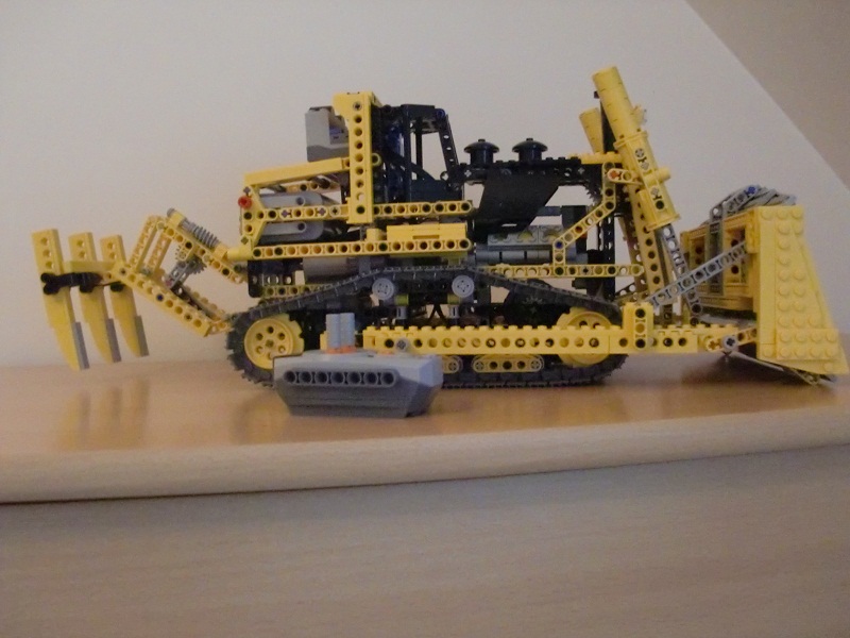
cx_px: 425
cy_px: 319
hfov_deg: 51.4
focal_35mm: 36
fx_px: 884
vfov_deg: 39.7
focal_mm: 6.3
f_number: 2.8
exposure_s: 1/60
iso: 1600
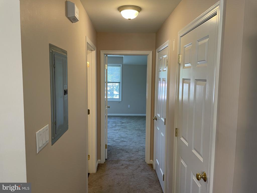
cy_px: 96
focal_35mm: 26
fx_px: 193
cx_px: 128
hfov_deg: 67.3
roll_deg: -0.9
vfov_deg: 53.1
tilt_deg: -5.5
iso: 100
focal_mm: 4.2
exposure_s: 1/60
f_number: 1.6
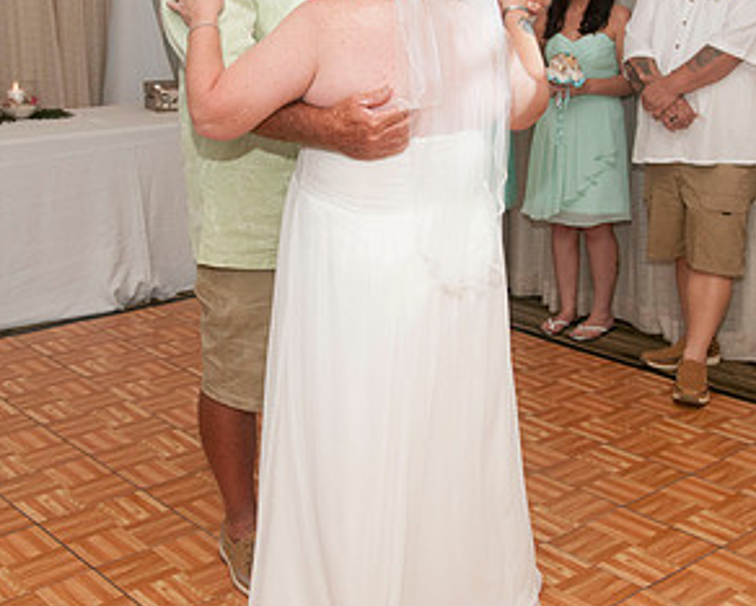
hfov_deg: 36.0
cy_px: 215
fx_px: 1164
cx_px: 377
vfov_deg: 29.0
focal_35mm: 52
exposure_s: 1/250
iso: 400
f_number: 5.6
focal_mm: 24
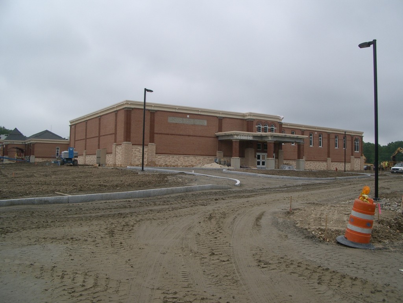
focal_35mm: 35
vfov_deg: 40.7
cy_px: 152
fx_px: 407
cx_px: 202
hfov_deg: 52.6
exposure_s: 1/640
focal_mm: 5.8
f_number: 4.3
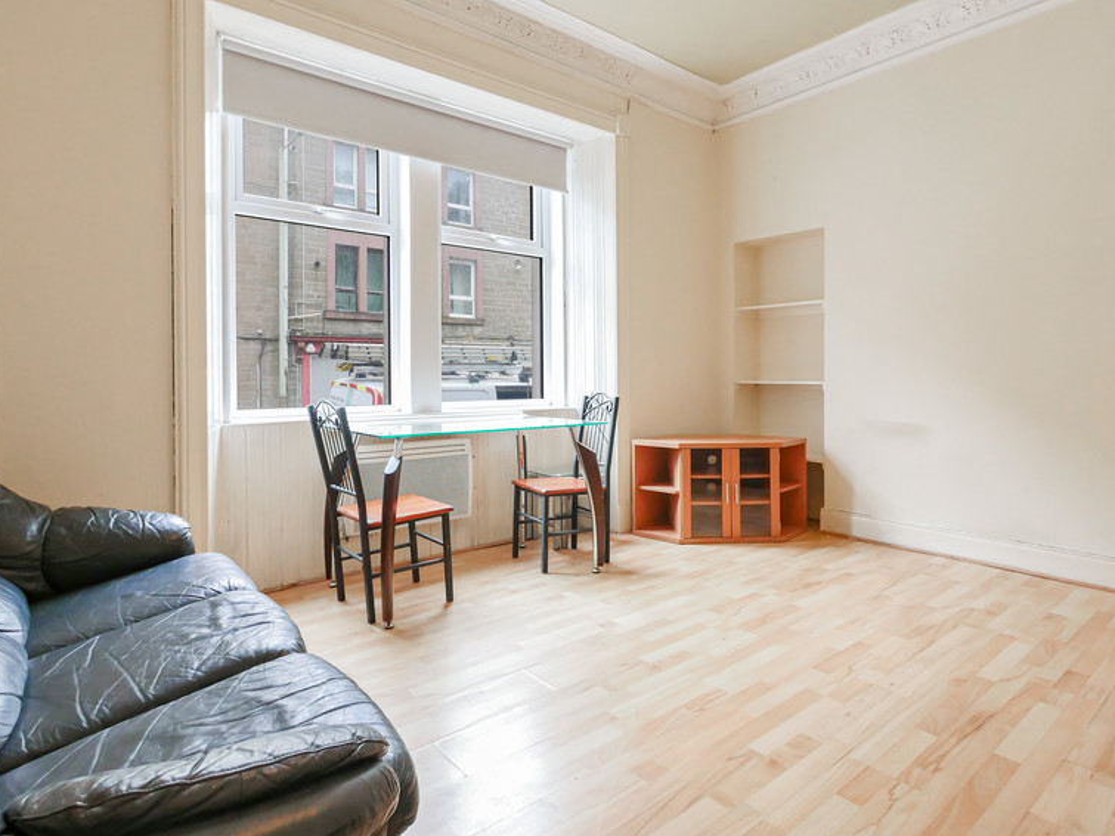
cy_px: 390
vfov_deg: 68.6
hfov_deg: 84.6
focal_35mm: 19
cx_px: 583
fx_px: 612
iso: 800
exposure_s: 1/60
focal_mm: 7
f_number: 4
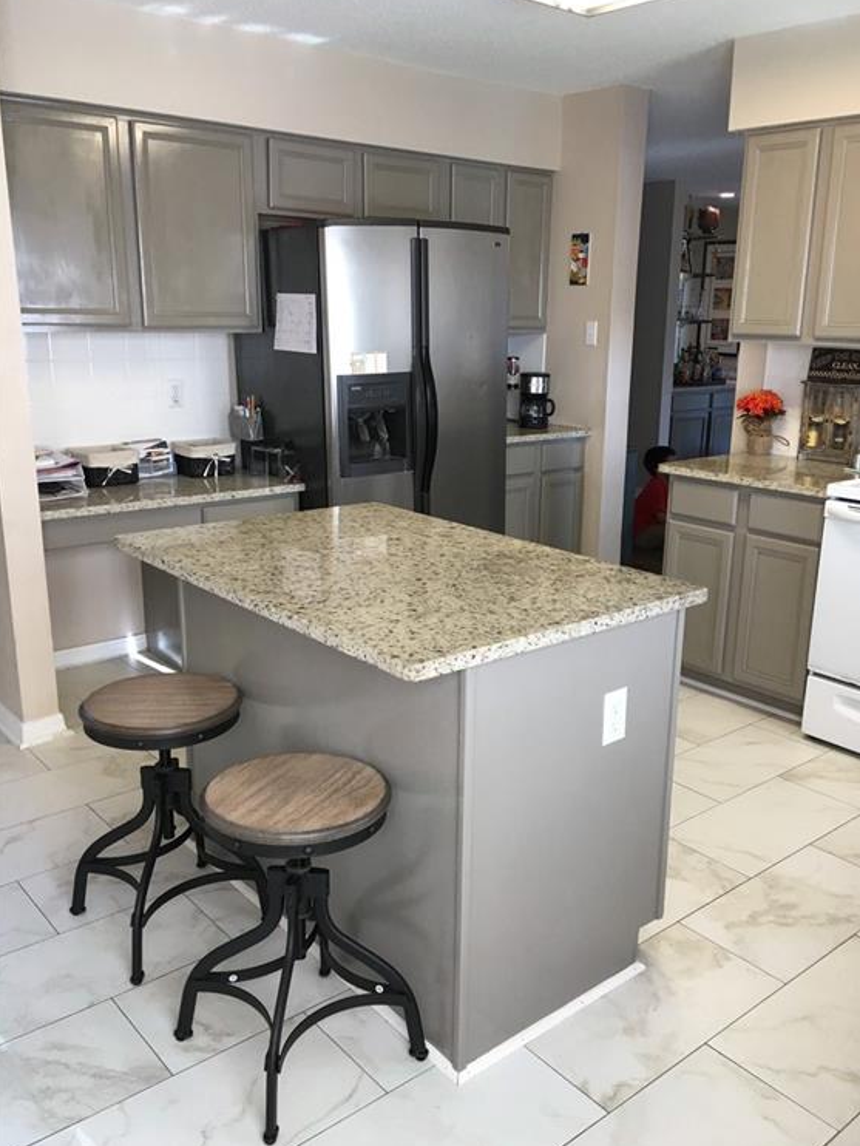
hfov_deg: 46.8
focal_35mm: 30
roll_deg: +0.9
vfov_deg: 59.9
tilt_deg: -13.5
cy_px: 573
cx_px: 440
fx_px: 993
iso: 40
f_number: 2.2
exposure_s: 1/30
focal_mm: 4.15
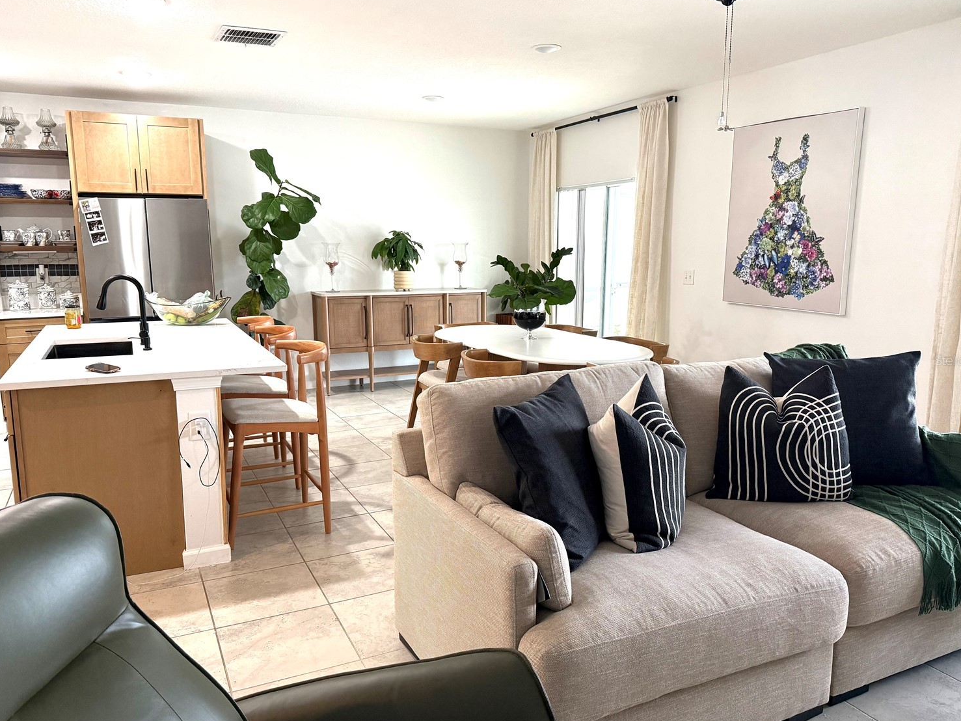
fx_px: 722
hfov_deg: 67.3
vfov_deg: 53.1
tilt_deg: -9.9
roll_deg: -0.3
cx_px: 476
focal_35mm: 26
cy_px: 360
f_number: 1.78
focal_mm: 6.76
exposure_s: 1/120
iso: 320
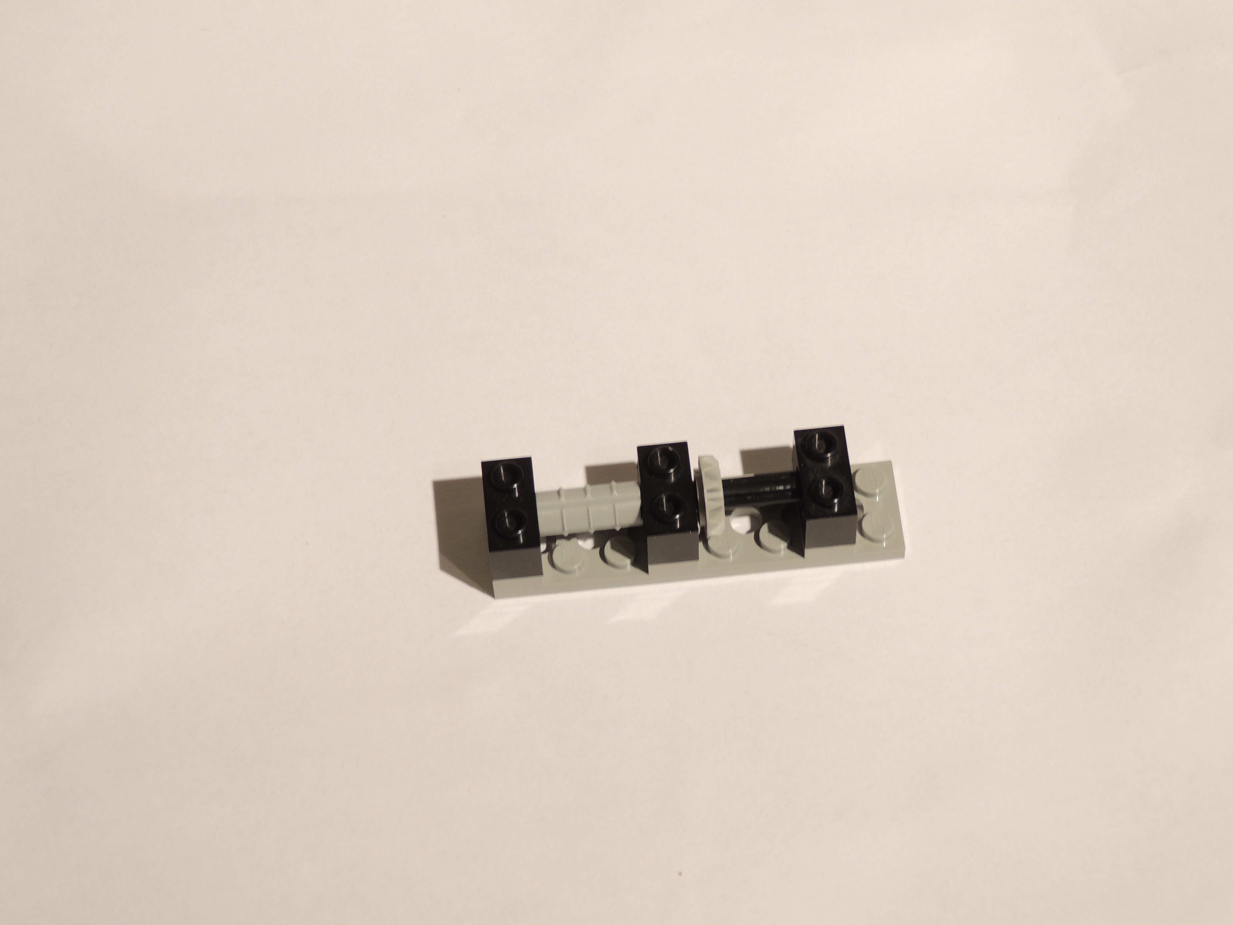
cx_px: 616
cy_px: 462
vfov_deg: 14.8
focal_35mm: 100
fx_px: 3562
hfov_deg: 19.6
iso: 100
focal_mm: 17.8
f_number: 4.1
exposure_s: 1/2.5
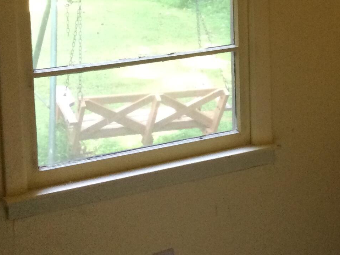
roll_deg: -0.3
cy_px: 7
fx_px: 953
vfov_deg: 15.0
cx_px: 352
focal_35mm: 97
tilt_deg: -7.4
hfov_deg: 19.6
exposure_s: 1/30
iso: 125
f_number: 2.4
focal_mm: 3.3
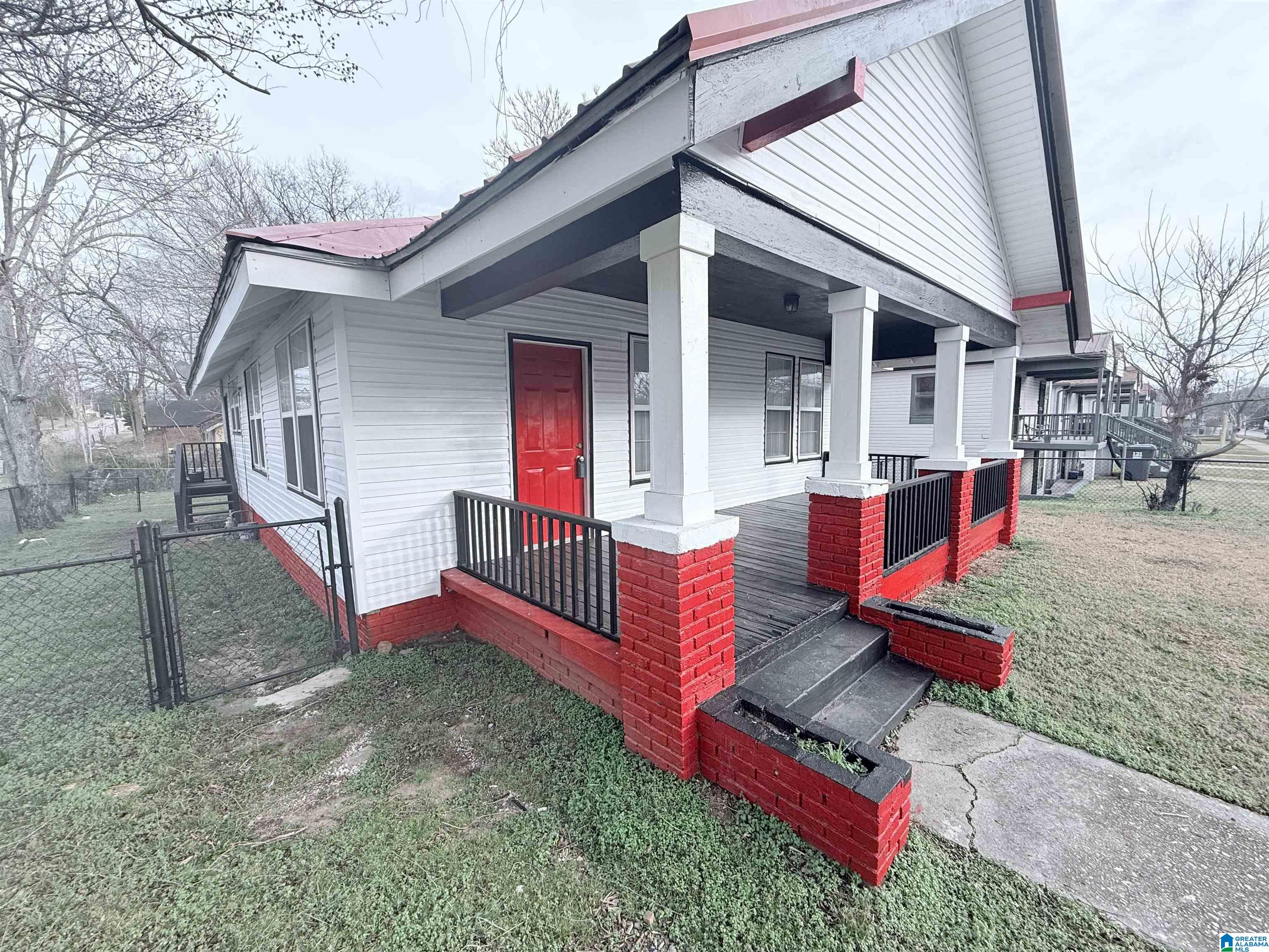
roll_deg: +1.3
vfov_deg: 85.7
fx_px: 513
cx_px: 634
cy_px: 476
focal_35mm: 14
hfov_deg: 102.1
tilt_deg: -5.9
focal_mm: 2.22
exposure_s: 1/326
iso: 50
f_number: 2.2
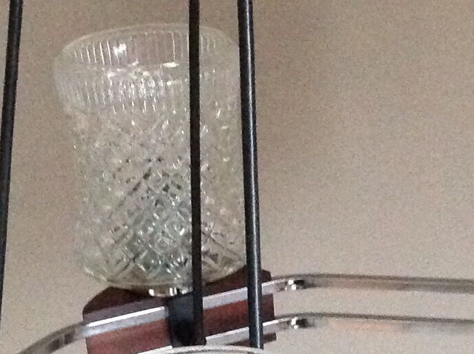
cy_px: 323
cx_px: 308
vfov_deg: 11.2
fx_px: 1790
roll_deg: +4.1
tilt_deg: -26.1
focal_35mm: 131
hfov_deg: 15.1
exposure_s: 1/15
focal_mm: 4.28
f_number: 2.4
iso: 640
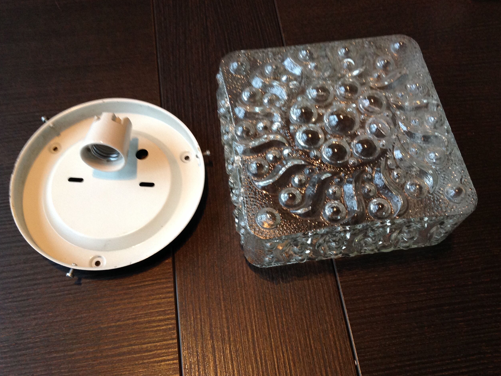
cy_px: 184
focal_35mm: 36
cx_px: 246
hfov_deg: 51.4
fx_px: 521
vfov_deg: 39.7
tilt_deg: -64.0
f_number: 2.4
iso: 160
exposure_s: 1/15
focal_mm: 4.28
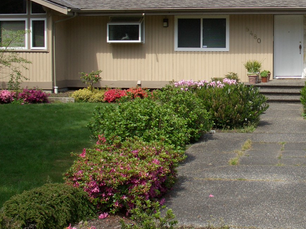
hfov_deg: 31.0
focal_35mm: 61
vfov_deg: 23.8
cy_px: 67
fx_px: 539
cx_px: 237
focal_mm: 7.1
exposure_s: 1/640
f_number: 4.5
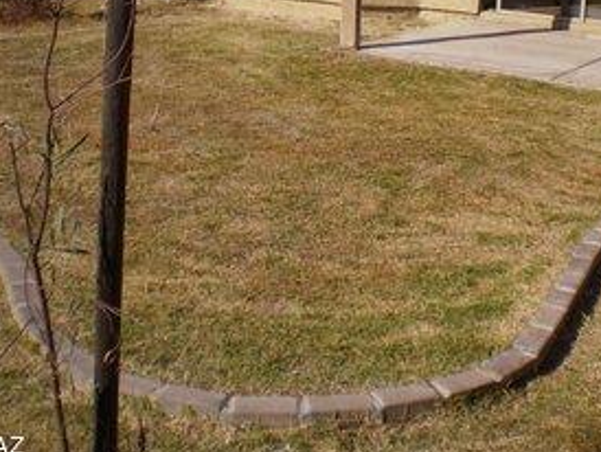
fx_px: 1095
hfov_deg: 30.7
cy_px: 88
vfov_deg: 23.0
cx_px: 347
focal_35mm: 63
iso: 64
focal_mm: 6.3
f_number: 4.6
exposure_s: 1/1000
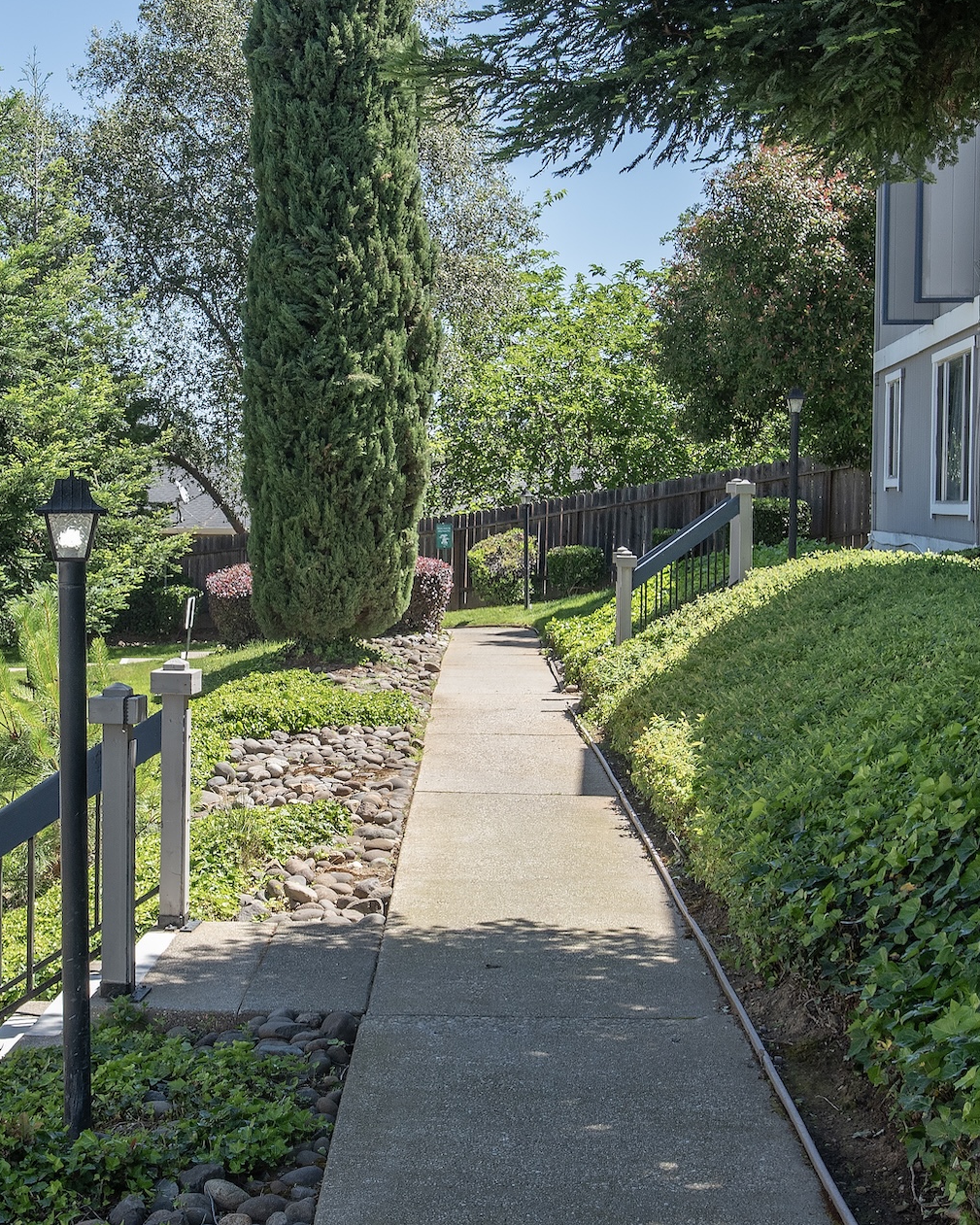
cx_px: 282
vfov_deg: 28.3
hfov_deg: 22.7
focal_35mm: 67
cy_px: 578
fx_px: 2429
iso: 160
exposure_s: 1/125
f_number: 13
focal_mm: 30
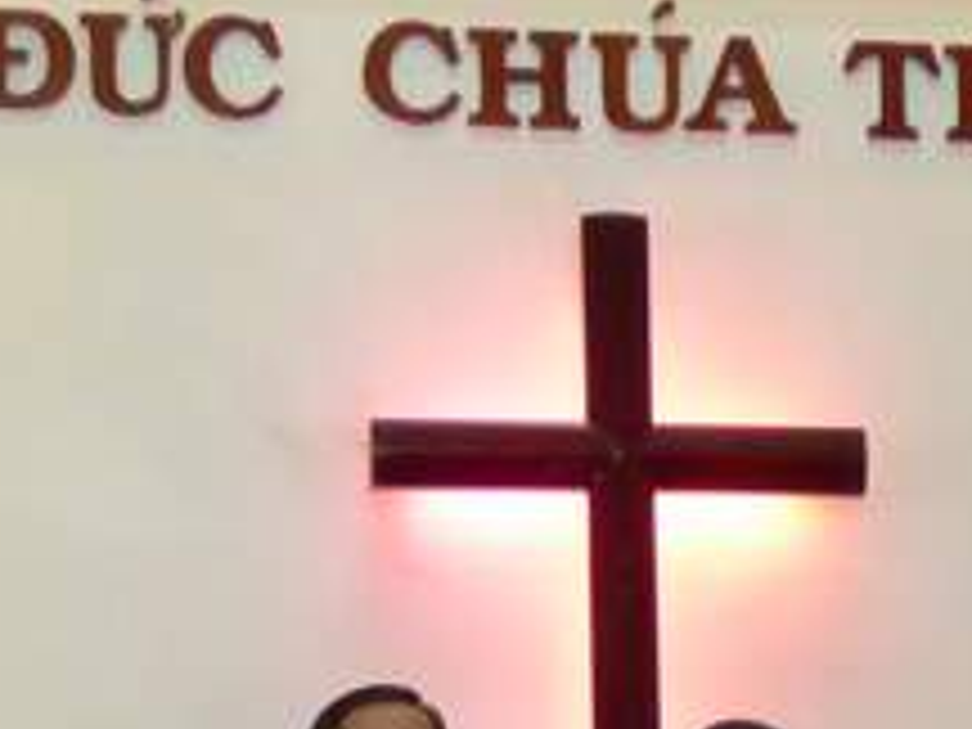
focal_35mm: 152
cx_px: 644
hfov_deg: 13.0
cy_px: 1422
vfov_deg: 9.2
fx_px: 4268
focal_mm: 5.53
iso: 640
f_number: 3.3
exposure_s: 1/60
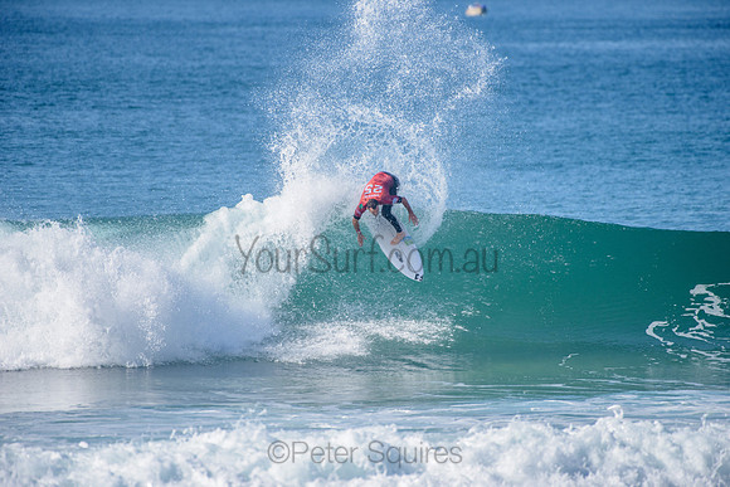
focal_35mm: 500
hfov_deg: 4.1
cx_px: 365
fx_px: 10141
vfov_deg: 2.8
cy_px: 244
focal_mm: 500
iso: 180
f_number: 5.6
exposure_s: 1/1600
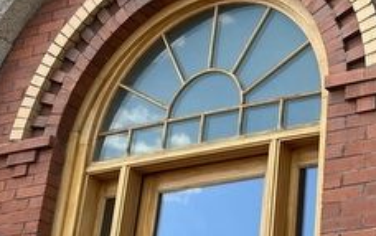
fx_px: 1067
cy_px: 58
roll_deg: -5.5
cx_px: 279
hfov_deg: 19.9
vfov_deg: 12.6
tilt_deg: +27.2
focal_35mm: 104
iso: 32
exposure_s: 1/314
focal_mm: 3.99
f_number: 1.8
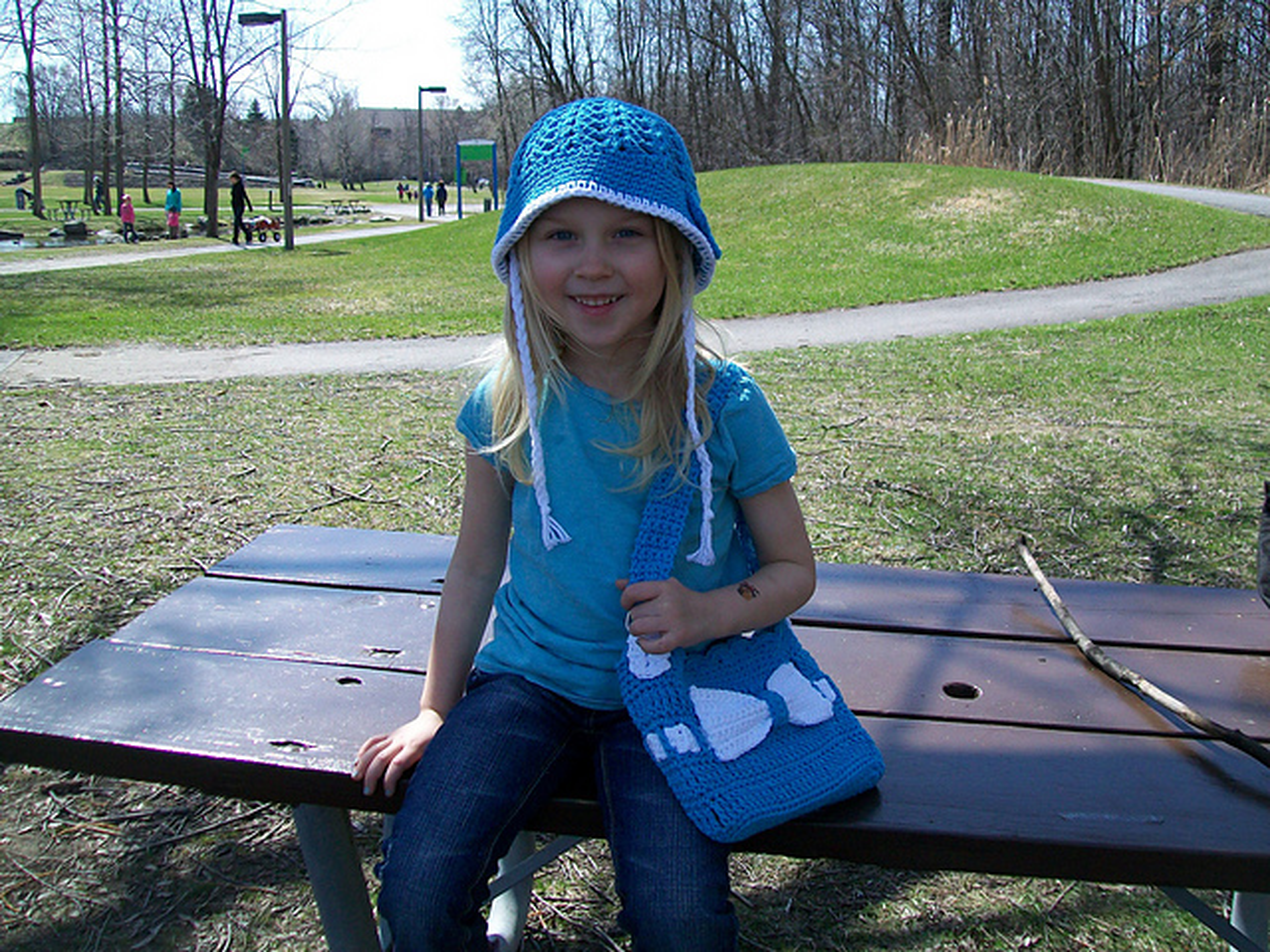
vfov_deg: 39.7
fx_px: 1321
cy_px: 476
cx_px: 635
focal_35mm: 36
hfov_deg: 51.4
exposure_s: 1/640
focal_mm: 6
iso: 64
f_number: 2.7
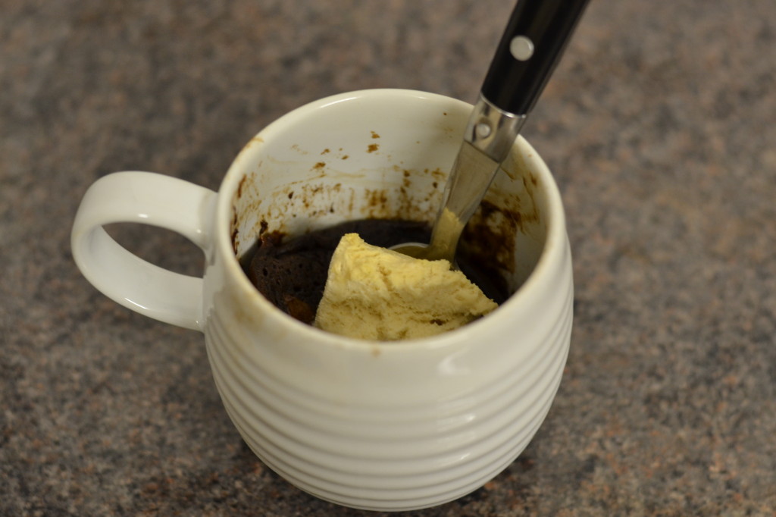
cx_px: 388
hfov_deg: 27.0
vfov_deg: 18.2
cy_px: 258
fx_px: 1616
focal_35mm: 75
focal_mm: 50
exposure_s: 1/40
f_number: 3.2
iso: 800
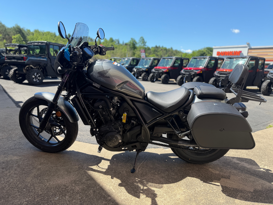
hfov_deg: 71.6
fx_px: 189
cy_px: 102
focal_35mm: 24
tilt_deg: -10.9
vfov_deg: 56.8
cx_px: 136
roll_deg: -1.7
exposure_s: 1/1553
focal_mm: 6.76
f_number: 1.78
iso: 80
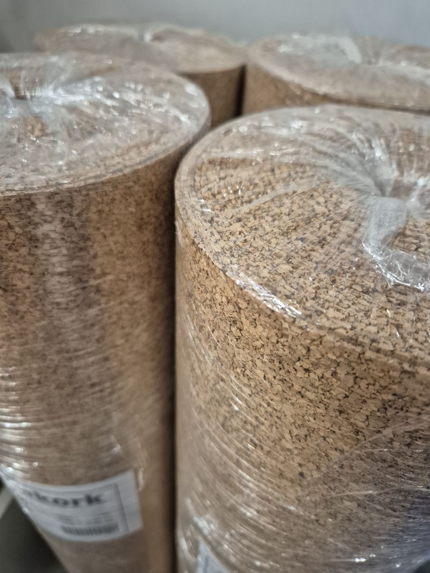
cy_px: 286
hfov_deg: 58.9
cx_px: 215
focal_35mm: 23
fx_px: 381
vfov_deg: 73.9
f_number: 1.8
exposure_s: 1/100
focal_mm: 5.4
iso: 1250
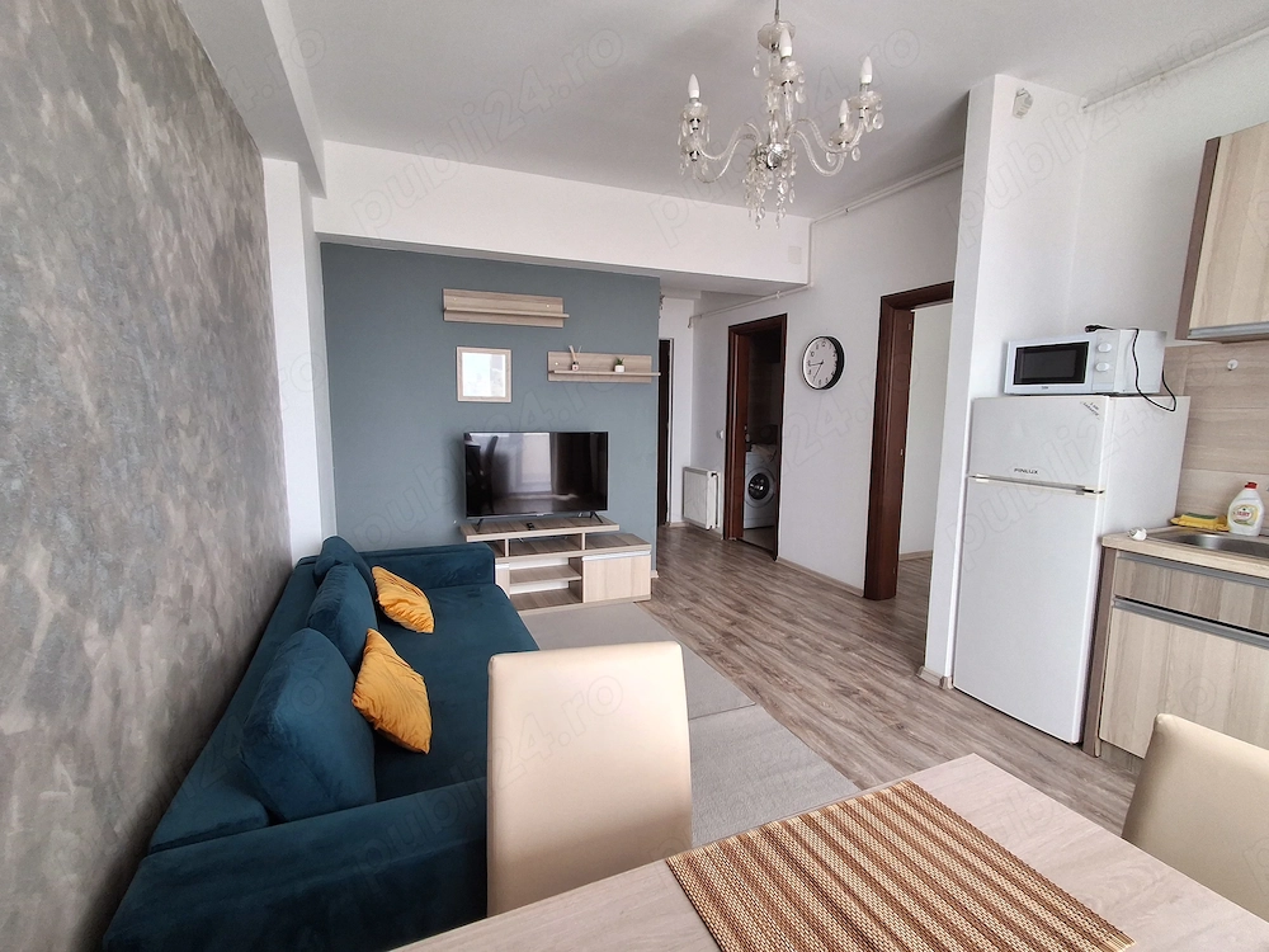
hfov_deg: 94.5
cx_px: 634
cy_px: 476
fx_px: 587
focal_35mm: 16
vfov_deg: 78.1
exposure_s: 1/50
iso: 160
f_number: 2.2
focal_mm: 1.64
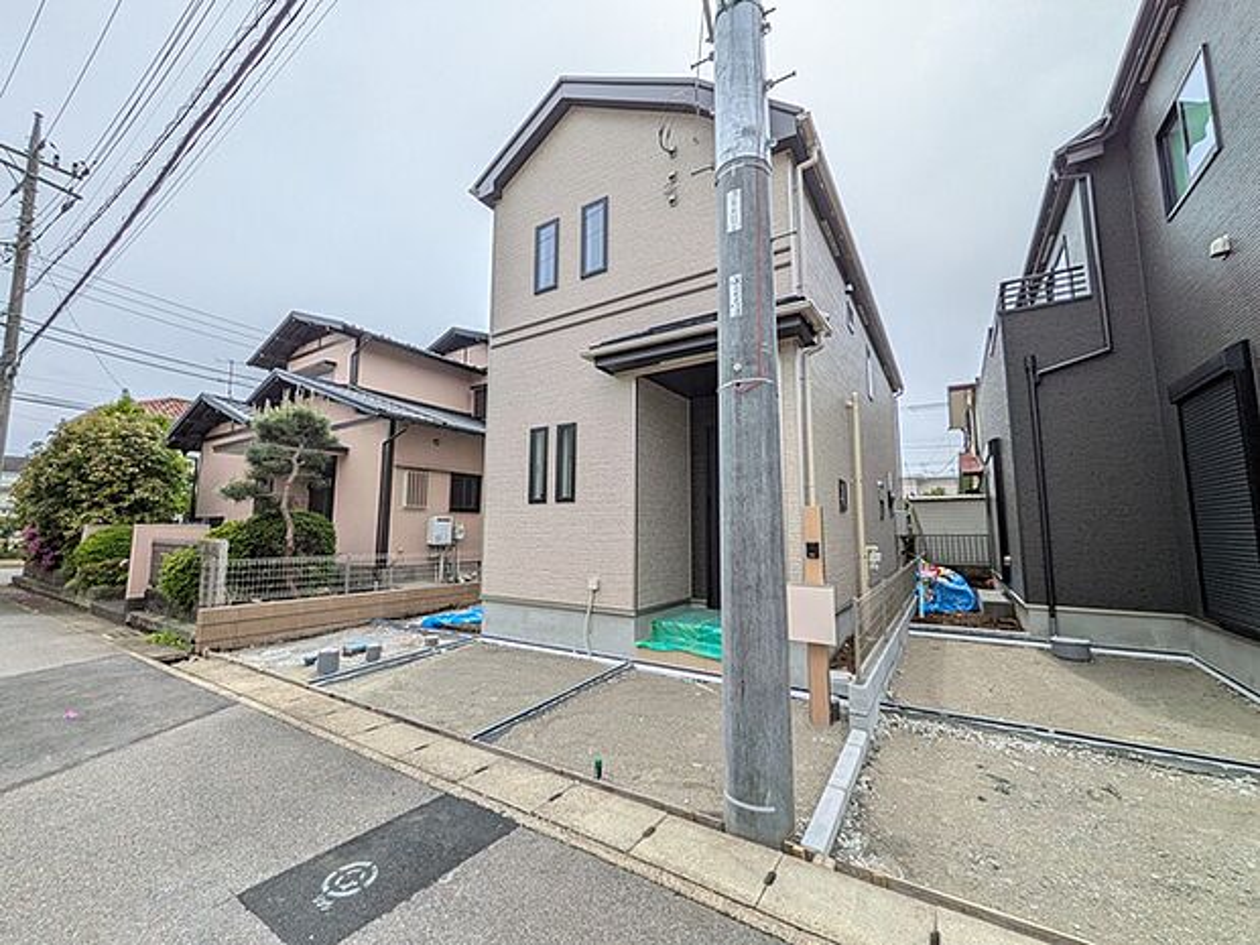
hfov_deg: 102.1
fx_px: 510
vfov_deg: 85.7
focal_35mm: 14
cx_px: 630
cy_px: 472
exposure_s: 1/3559
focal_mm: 1.83
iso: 51
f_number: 2.2
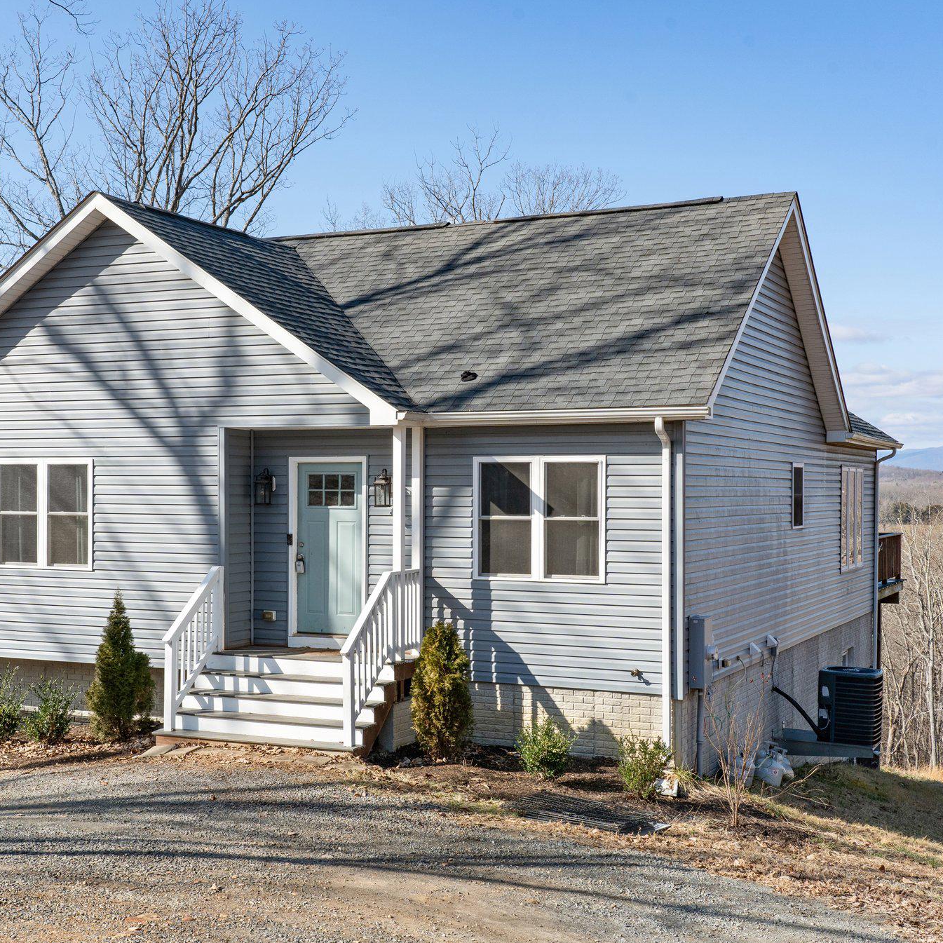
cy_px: 477
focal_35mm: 44
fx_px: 1356
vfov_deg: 38.3
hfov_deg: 38.1
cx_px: 344
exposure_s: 1/400
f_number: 11
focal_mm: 34
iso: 320
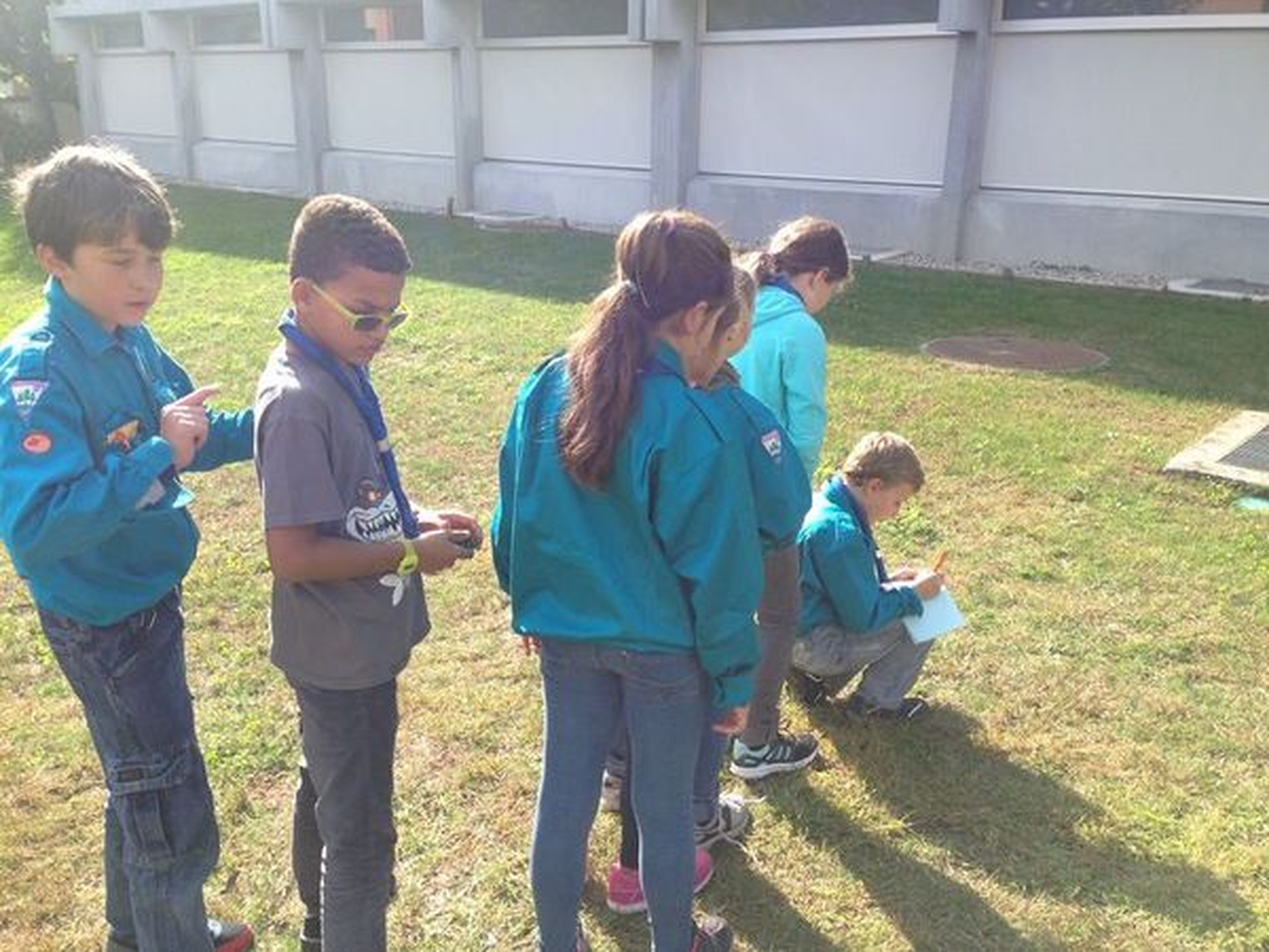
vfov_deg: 42.9
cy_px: 476
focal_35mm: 33
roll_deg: +0.1
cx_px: 634
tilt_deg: -19.3
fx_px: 1210
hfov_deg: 55.4
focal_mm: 4.12
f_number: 2.4
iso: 50
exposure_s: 1/337
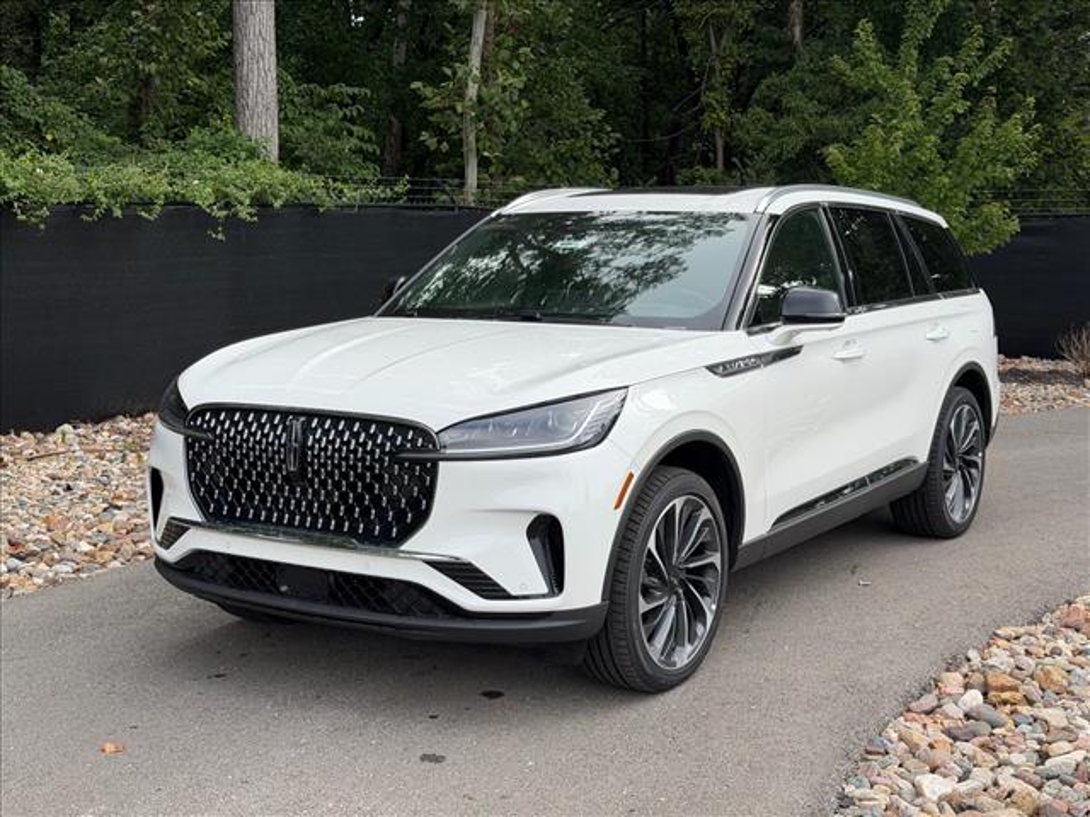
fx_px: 1511
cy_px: 408
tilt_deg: -7.0
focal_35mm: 48
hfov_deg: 39.7
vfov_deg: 30.3
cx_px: 545
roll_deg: -2.2
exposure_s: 1/1484
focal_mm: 6.76
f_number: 1.78
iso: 64
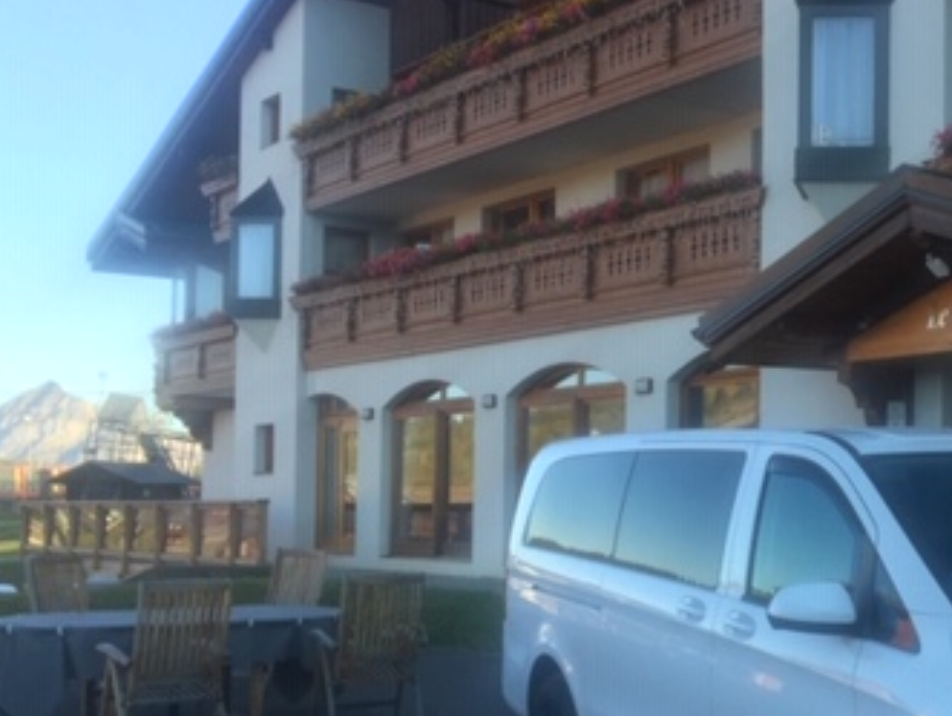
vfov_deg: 26.0
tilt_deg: +3.5
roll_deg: -1.1
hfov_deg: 32.4
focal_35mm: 56
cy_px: 492
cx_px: 880
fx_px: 1542
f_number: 2.2
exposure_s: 1/253
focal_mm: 4.15
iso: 32
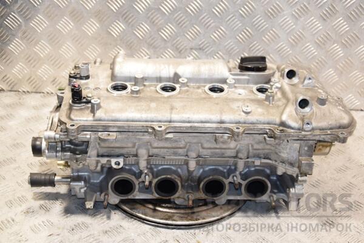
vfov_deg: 25.8
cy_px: 122
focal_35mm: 52
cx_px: 182
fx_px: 531
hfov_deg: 37.9
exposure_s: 1/100
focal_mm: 35
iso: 800
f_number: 5
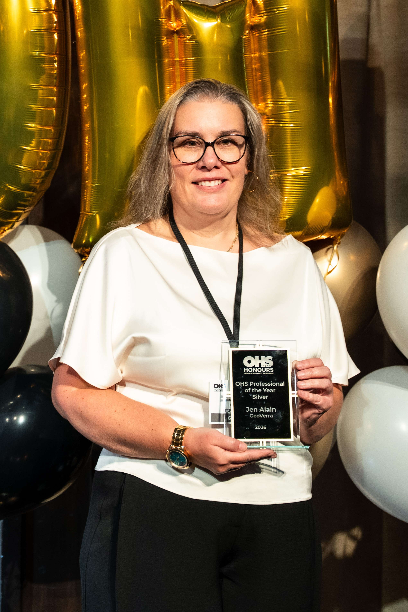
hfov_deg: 14.2
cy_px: 237
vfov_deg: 21.3
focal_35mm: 95
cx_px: 60
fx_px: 1622
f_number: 2.8
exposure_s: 1/125
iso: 1600
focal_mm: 51.9
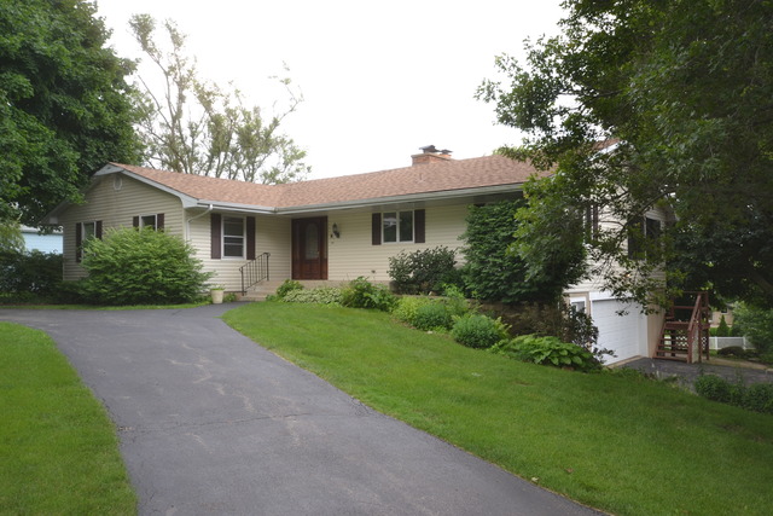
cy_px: 258
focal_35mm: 30
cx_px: 386
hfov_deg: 61.9
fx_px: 644
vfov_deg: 43.6
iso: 200
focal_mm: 20
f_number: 5.6
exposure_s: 1/125
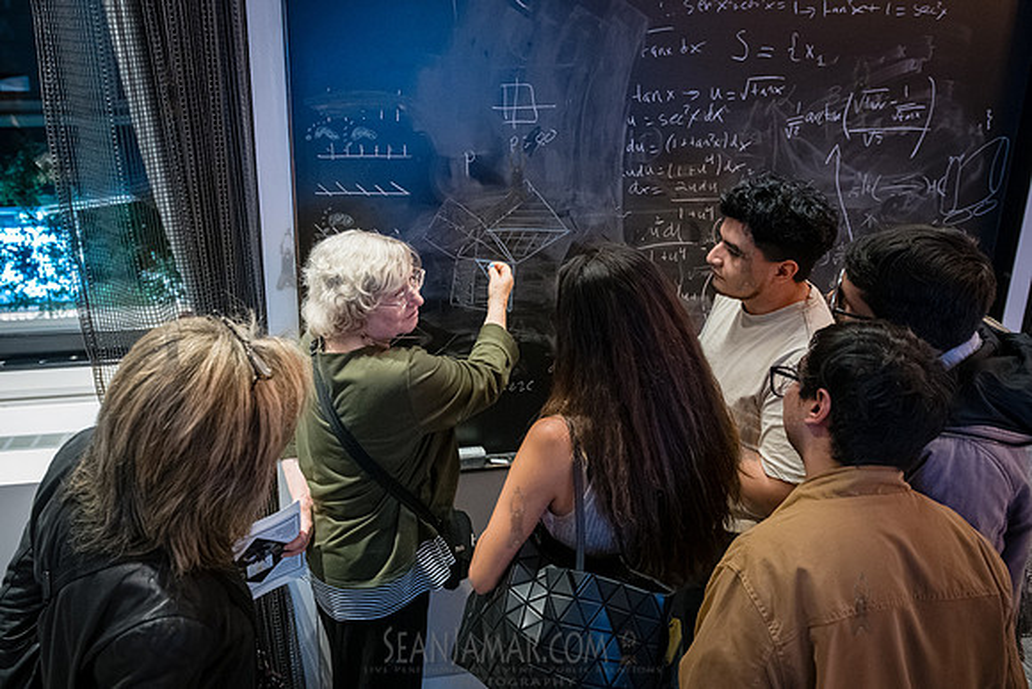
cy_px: 276
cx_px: 484
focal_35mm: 29
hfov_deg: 63.4
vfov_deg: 44.6
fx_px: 834
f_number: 3.5
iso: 8000
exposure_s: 1/160
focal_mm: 24
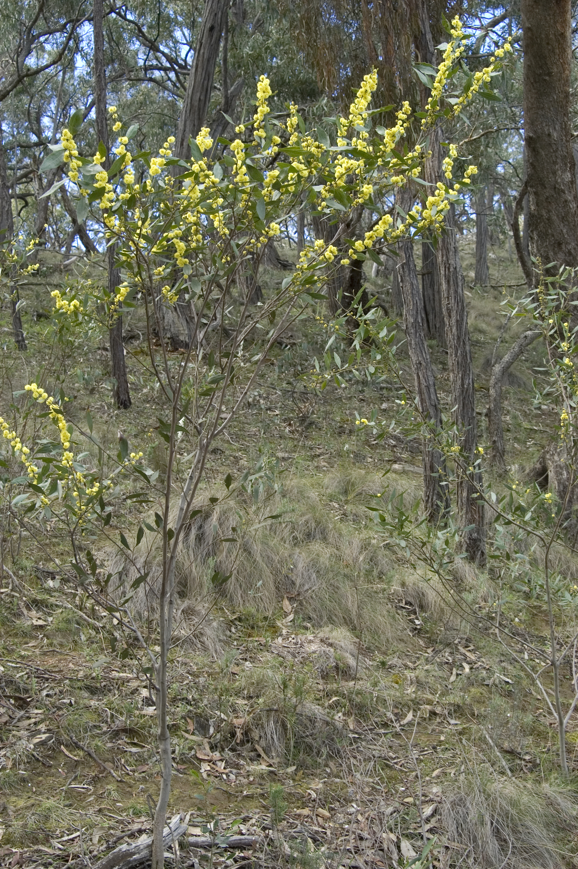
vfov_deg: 46.4
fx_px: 1013
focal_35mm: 42
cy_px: 434
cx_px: 289
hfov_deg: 31.8
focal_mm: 28
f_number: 7.1
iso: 200
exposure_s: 1/80
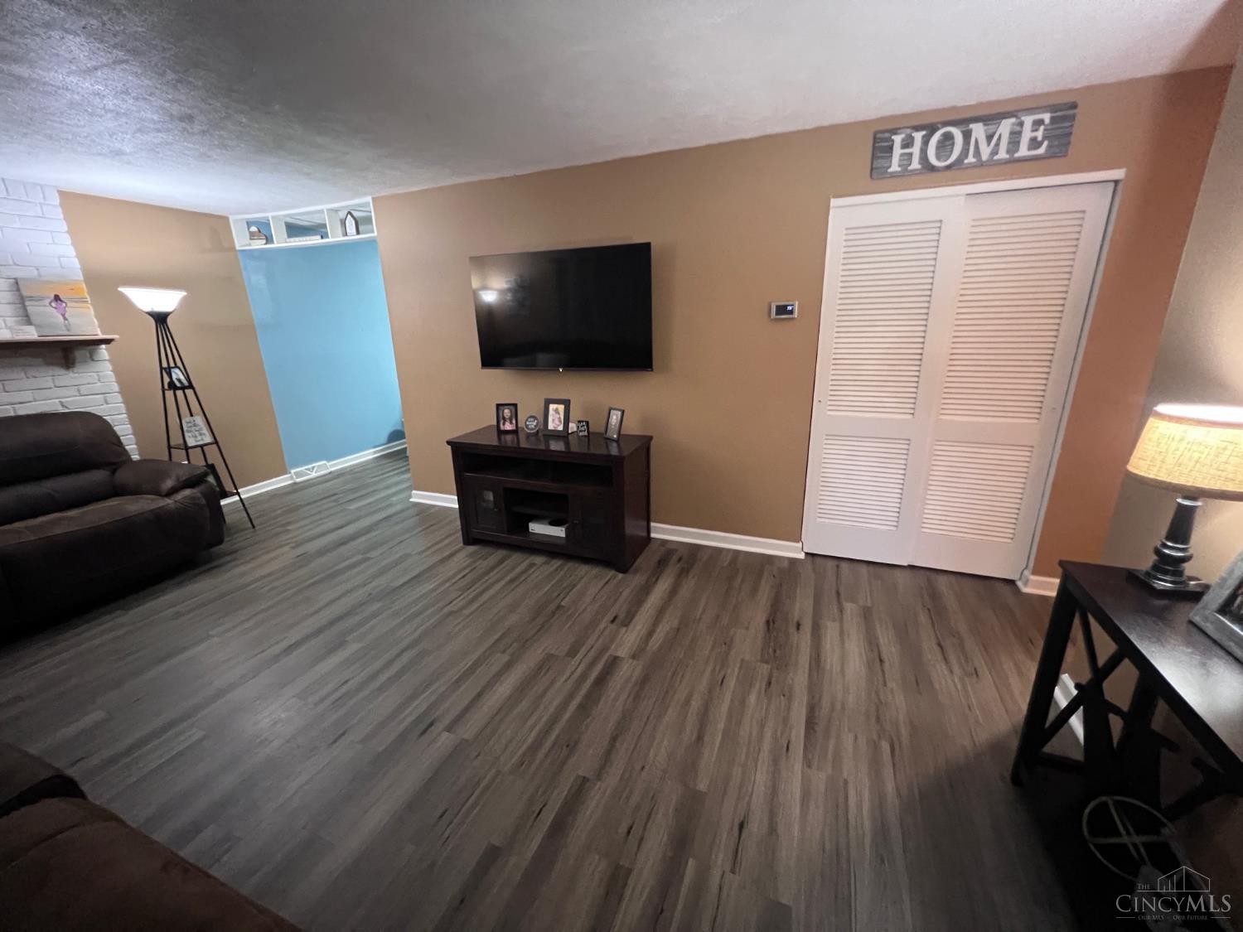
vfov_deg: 89.9
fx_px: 467
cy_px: 466
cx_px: 622
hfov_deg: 106.2
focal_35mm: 13
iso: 800
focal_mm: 1.57
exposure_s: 1/30
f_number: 1.8
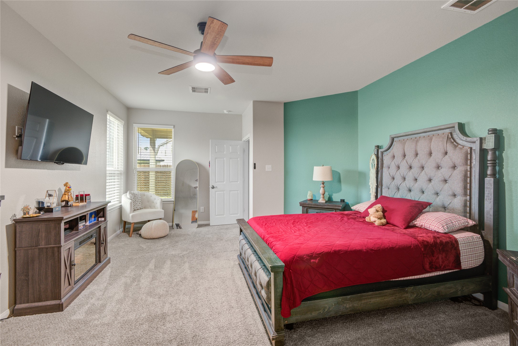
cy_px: 173
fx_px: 230
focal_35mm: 16
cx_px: 259
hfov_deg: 96.7
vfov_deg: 73.7
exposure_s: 1
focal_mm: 16
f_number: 8
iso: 400
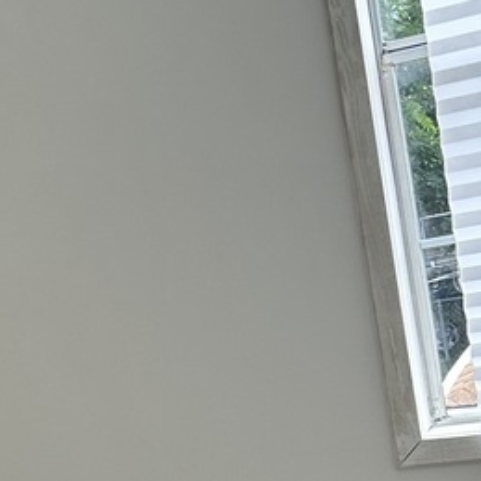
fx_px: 1509
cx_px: -98
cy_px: 487
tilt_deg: -12.8
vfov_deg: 17.7
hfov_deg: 17.3
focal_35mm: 96
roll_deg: +12.5
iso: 80
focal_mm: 5.7
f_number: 1.5
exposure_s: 1/121
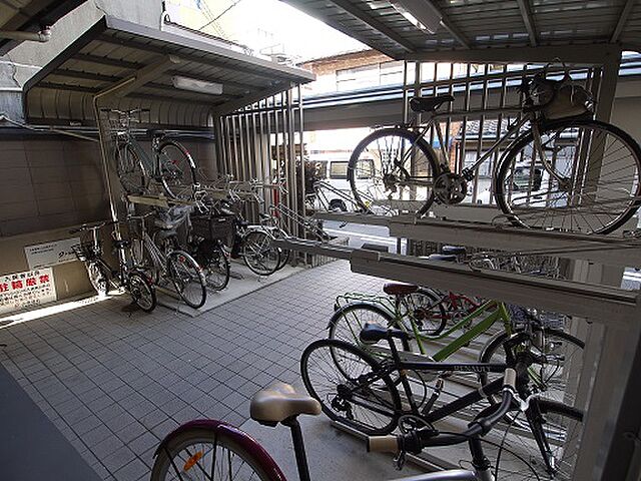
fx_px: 333
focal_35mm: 18
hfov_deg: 87.8
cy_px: 240
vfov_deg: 71.6
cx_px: 320
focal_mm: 9
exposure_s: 1/60
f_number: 4
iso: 125
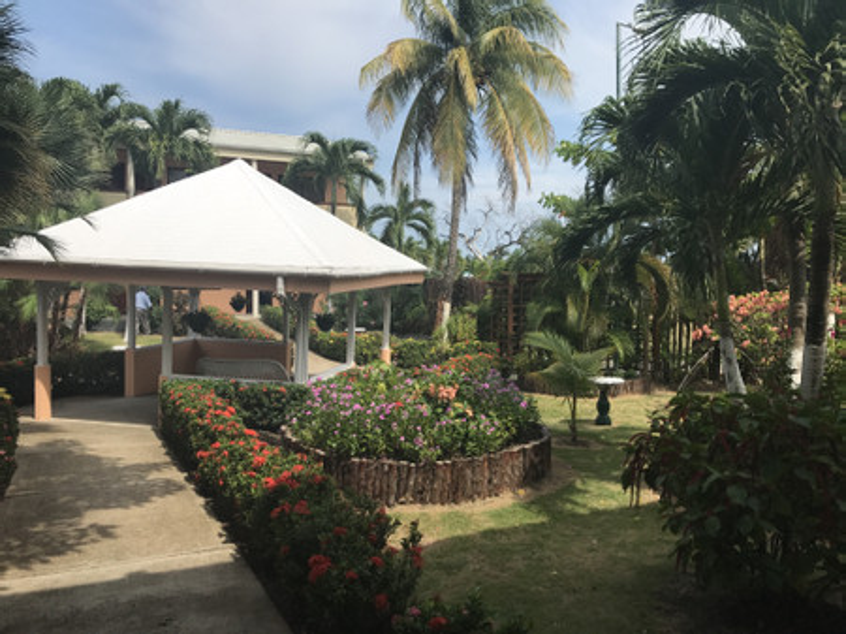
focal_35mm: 28
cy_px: 317
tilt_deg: -2.4
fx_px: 684
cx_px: 423
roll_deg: -1.4
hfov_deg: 63.5
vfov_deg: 49.7
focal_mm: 3.99
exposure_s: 1/2660
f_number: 1.8
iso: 20
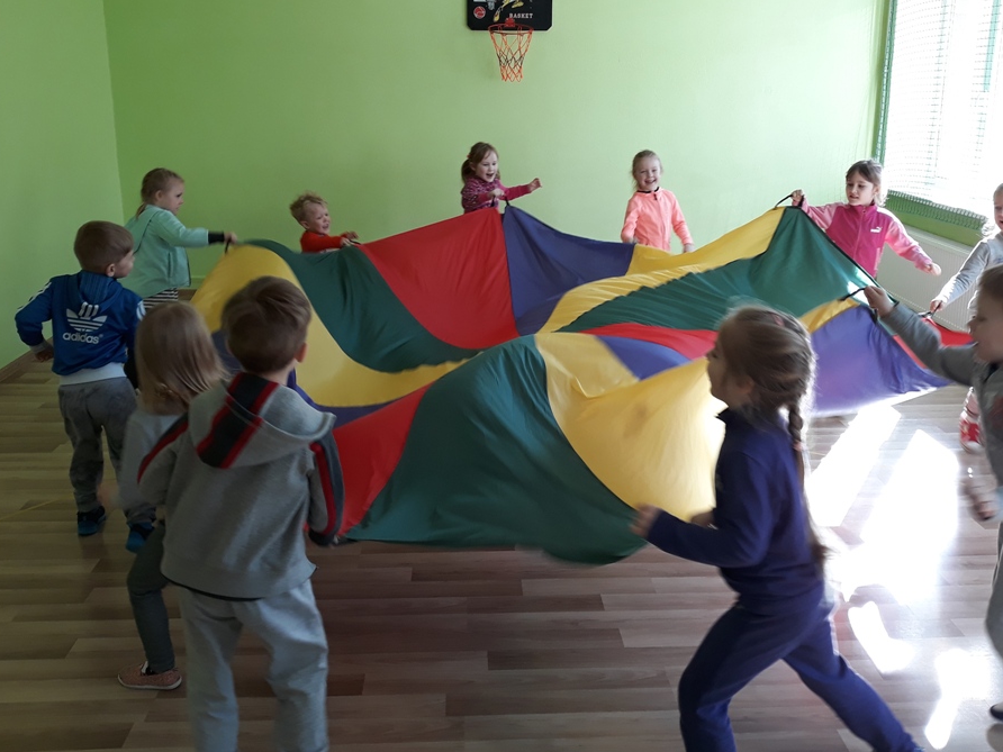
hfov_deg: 58.3
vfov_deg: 45.3
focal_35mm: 31
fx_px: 898
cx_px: 509
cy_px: 321
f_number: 1.7
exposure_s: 1/100
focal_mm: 3.71
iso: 64
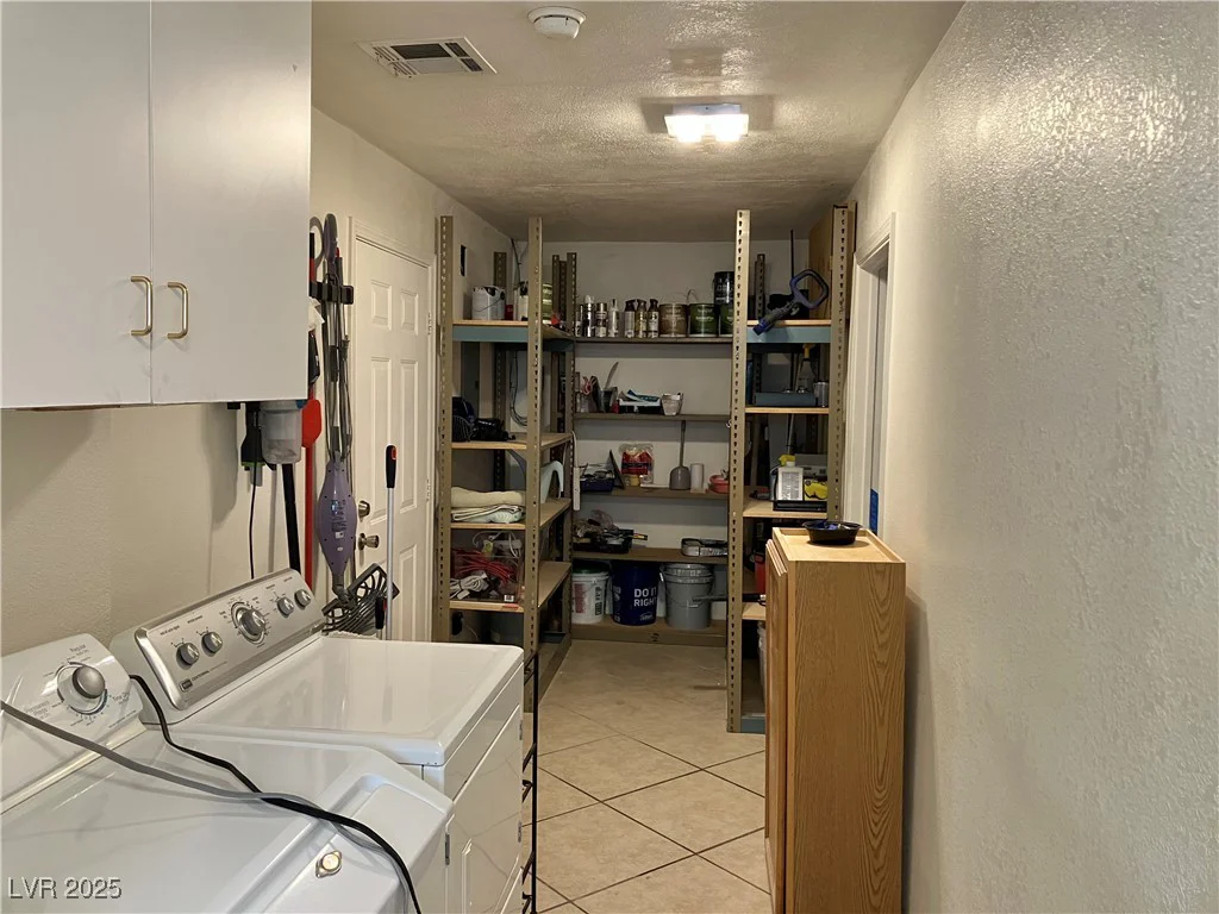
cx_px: 610
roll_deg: -1.4
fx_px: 986
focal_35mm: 28
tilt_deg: -2.8
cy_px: 457
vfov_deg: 49.7
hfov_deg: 63.4
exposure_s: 1/60
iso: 200
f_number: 1.8
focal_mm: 3.99
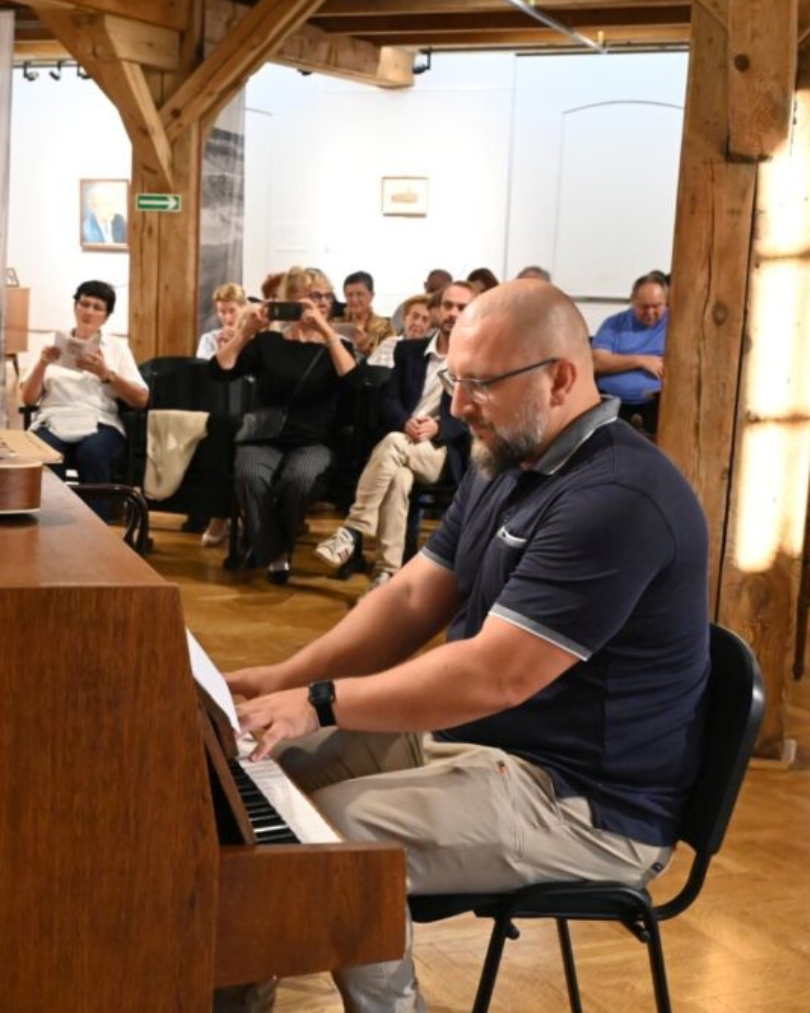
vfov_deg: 33.6
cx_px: 133
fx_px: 1678
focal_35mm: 56
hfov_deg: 26.5
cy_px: 502
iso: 10000
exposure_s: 1/200
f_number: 7.1
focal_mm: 39
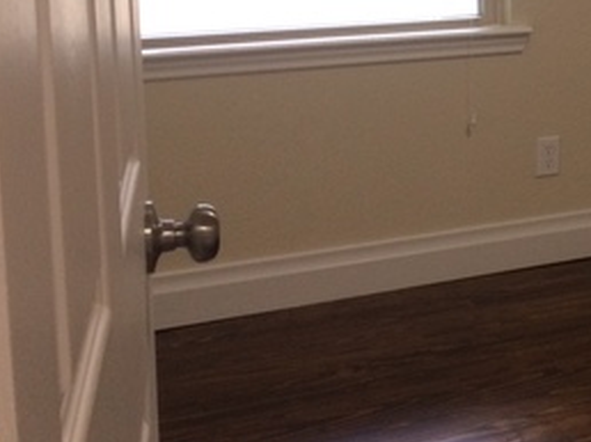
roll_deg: -1.4
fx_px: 1228
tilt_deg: -7.8
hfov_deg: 24.8
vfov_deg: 19.9
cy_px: 30
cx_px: 687
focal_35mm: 72
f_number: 2.2
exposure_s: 1/30
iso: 50
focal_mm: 4.15
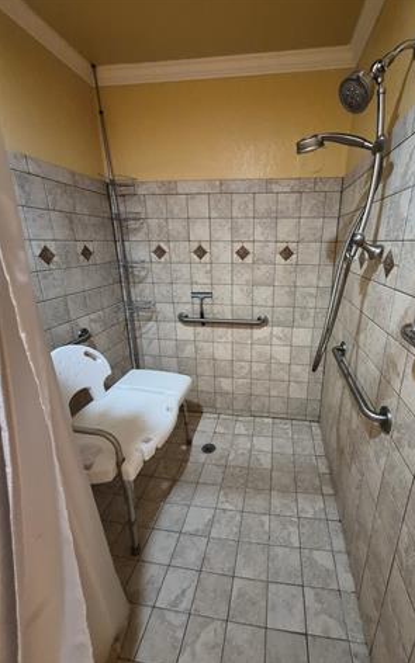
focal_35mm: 14
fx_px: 253
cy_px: 330
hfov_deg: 77.6
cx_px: 252
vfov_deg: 105.3
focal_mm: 1.74
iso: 1250
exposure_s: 1/60
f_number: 2.2
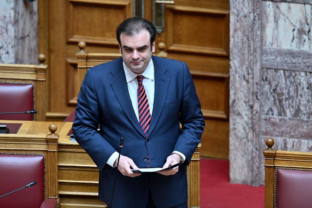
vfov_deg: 3.7
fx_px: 3206
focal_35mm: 370
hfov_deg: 5.6
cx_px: 156
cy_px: 104
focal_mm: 370
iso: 2200
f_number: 6
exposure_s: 1/250
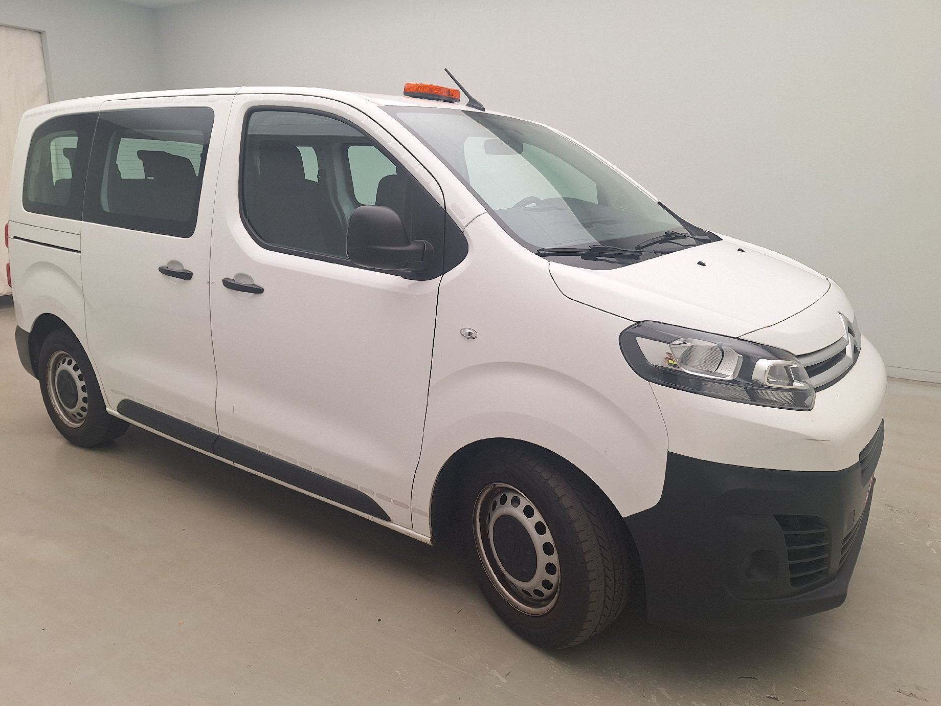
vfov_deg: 56.8
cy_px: 341
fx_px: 652
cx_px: 456
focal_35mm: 24
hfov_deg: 71.6
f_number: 1.8
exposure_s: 1/124
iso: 40
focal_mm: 5.54
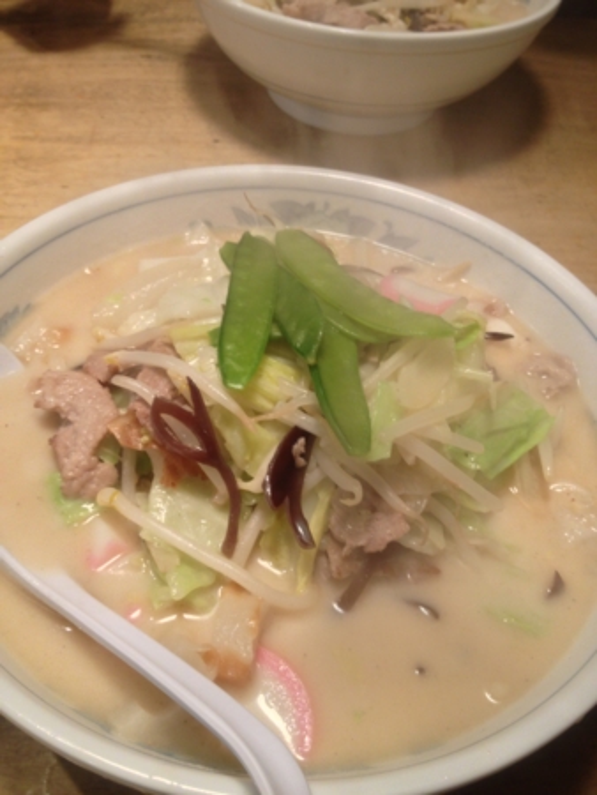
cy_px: 398
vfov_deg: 52.6
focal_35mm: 35
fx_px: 804
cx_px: 298
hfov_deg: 40.7
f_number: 2.4
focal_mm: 4.28
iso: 80
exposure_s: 1/20
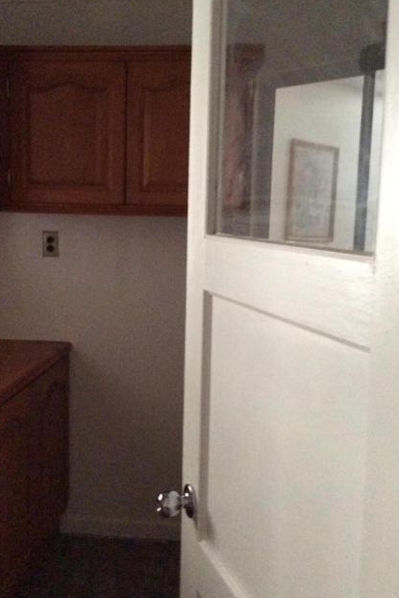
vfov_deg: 47.4
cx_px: 175
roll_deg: -0.8
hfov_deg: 32.6
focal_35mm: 41
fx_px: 681
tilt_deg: -6.4
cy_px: 284
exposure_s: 1/15
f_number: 2.4
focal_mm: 3.3
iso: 500
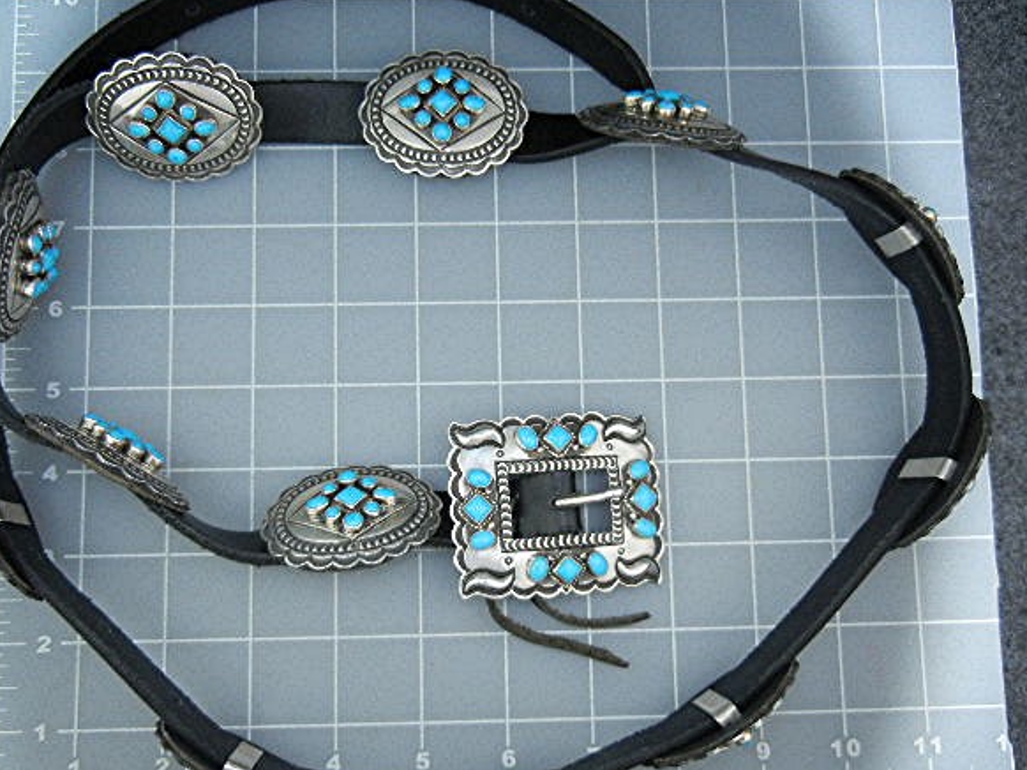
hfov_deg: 55.4
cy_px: 419
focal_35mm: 33
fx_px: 979
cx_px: 491
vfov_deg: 42.9
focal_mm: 5.4
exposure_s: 1/28
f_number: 3.5
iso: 400
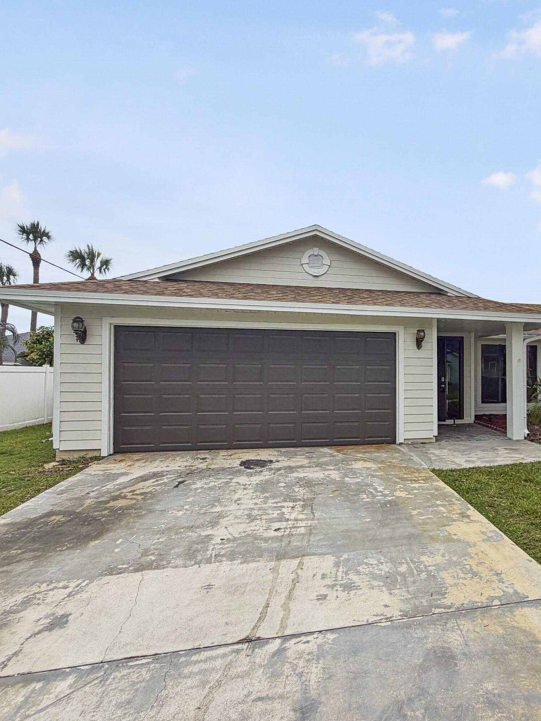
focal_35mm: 21
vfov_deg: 79.0
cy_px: 359
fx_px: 438
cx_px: 409
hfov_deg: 59.9
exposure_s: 1/750
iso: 25
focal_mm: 2.22
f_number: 2.2
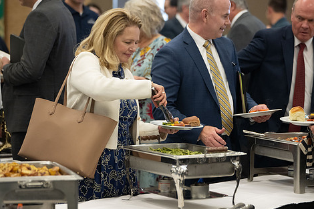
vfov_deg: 9.7
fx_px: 1238
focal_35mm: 142
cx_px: 170
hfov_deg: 14.5
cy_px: 109
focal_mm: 115
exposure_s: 1/250
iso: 2500
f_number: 2.8
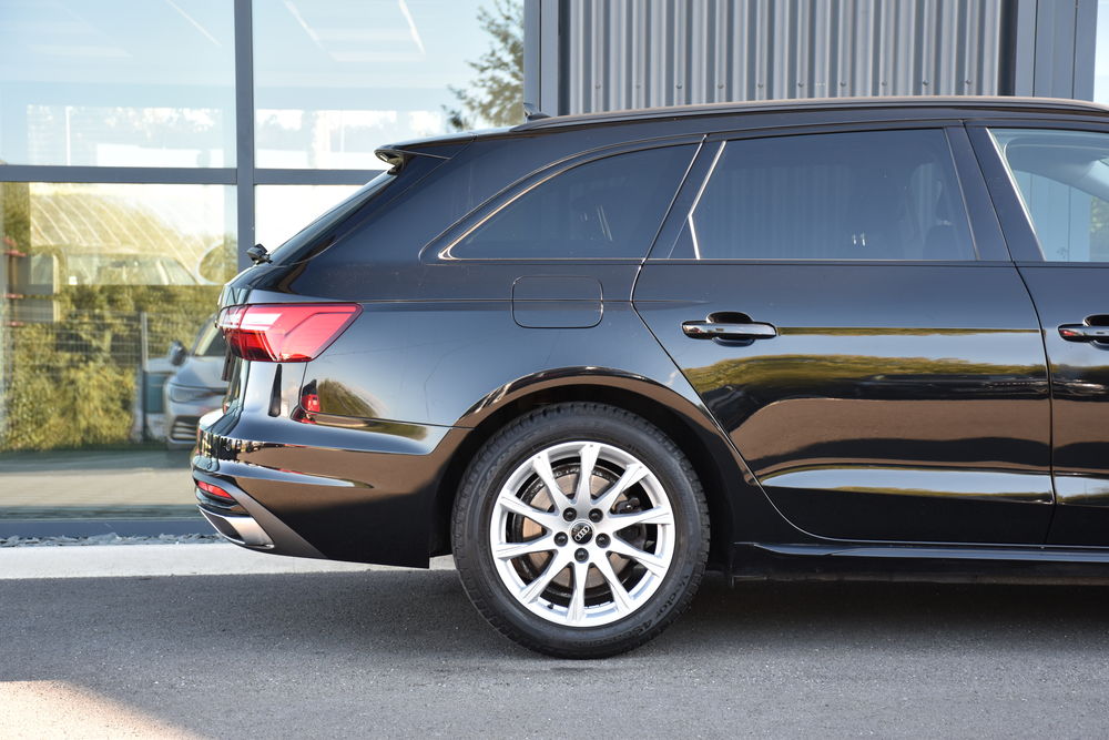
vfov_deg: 17.5
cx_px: 554
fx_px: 2403
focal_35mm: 78
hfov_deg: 26.0
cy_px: 370
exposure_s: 1/125
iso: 400
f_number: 5.6
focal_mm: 52
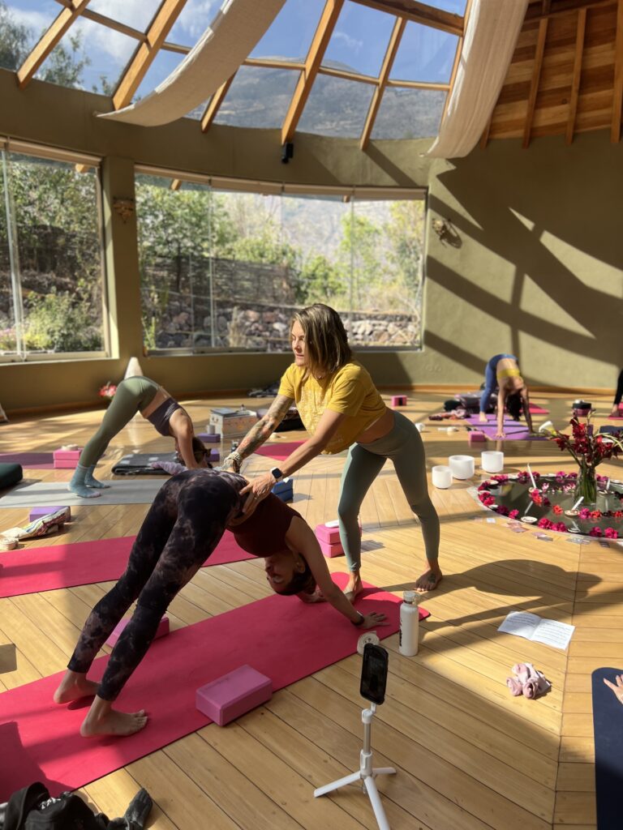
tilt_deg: -9.1
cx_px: 312
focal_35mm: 26
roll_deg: -0.5
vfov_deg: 67.3
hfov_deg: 53.1
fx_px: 624
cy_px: 415
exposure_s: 1/658
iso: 50
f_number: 1.5
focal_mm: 5.7
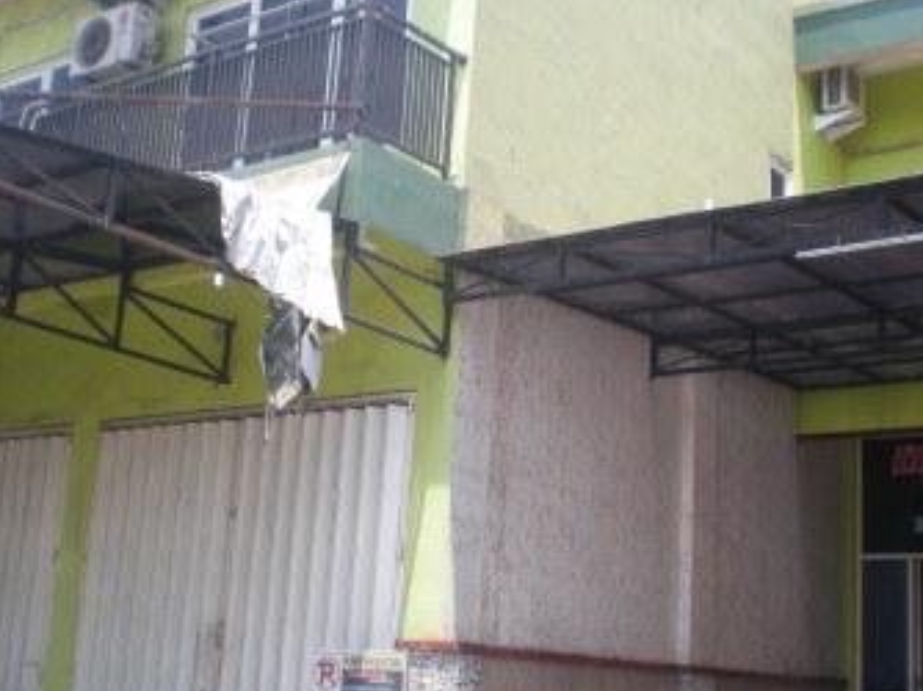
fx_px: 1359
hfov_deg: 37.4
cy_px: 351
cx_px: 528
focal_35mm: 51
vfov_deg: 28.5
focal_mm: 6.3
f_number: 3.1
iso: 64
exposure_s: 1/212
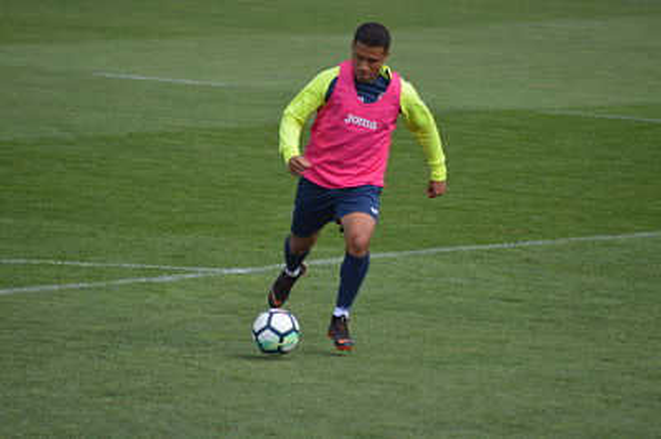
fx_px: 8256
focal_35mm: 450
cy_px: 220
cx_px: 330
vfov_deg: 3.0
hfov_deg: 4.6
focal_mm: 300
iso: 400
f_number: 5.6
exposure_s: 1/1600
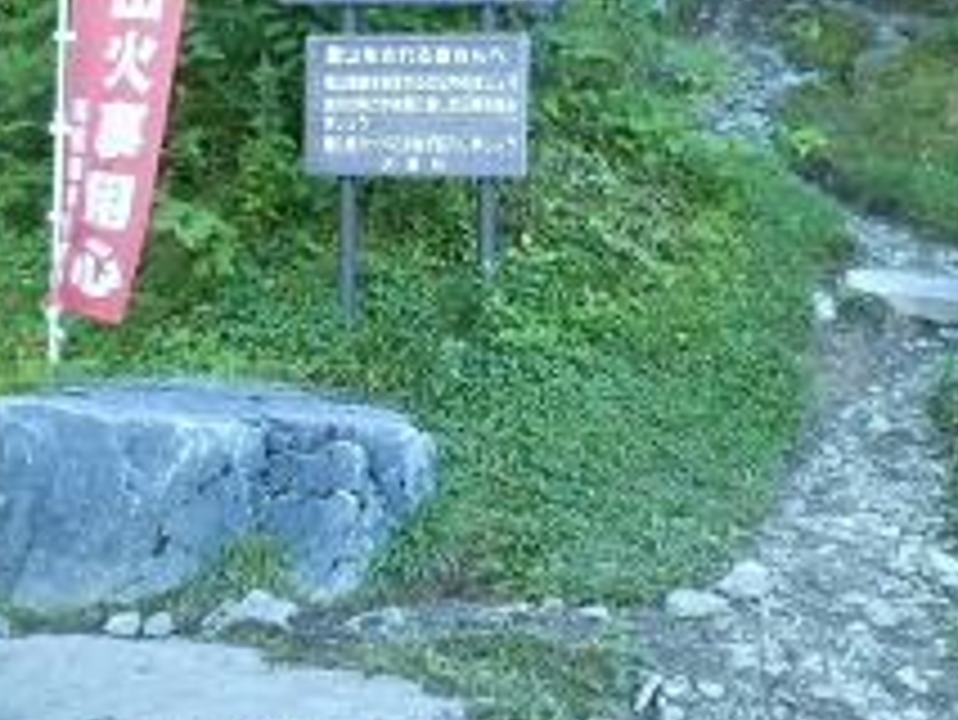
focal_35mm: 54
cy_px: 374
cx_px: 441
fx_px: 1495
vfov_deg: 27.1
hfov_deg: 35.5
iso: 125
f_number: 3
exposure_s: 1/30
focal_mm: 4.2
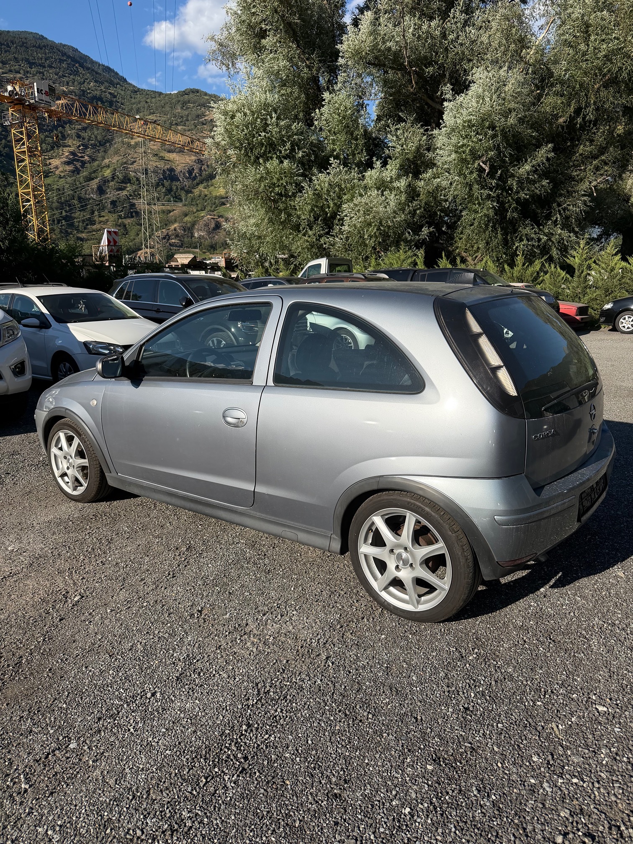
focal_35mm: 24
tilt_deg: -9.3
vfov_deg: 71.6
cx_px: 316
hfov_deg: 56.8
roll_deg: +0.7
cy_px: 422
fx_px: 585
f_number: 1.78
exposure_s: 1/6173
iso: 100
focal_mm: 6.76
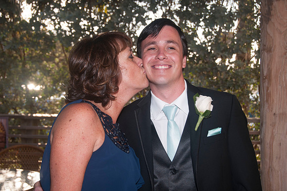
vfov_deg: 22.6
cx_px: 144
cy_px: 96
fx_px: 478
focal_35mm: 60
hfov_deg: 33.4
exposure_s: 1/250
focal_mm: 40
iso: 100
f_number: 5.6
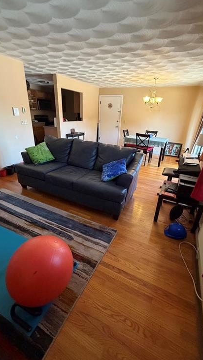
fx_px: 153
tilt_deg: -24.1
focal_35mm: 16
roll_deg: -4.7
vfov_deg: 99.4
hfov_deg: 67.1
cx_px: 105
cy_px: 182
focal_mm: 2.22
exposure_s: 1/60
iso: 500
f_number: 2.2
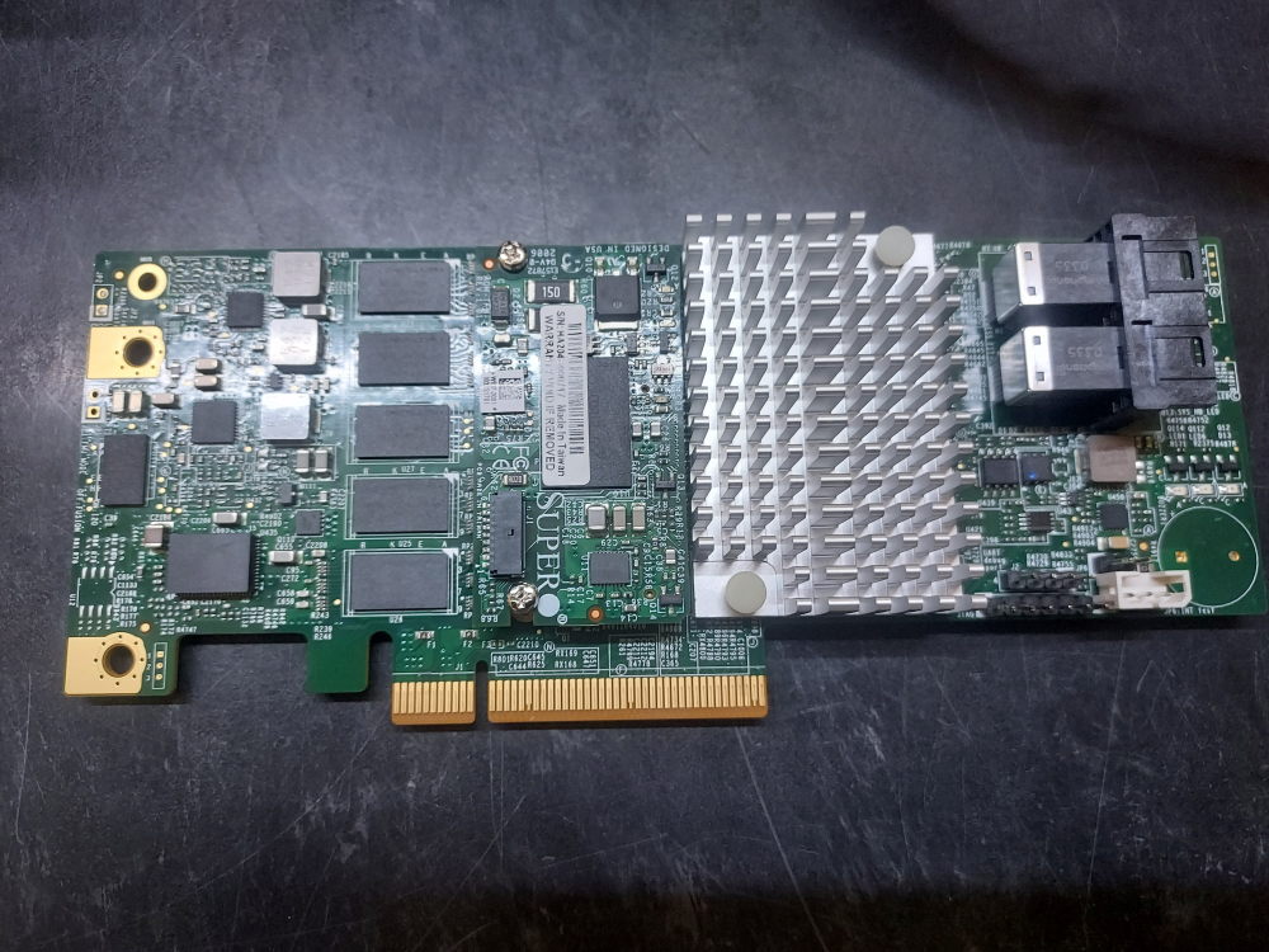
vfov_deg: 56.8
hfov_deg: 71.6
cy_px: 476
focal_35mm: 24
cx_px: 634
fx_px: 880
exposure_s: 1/50
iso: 160
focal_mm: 4.6
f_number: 1.8
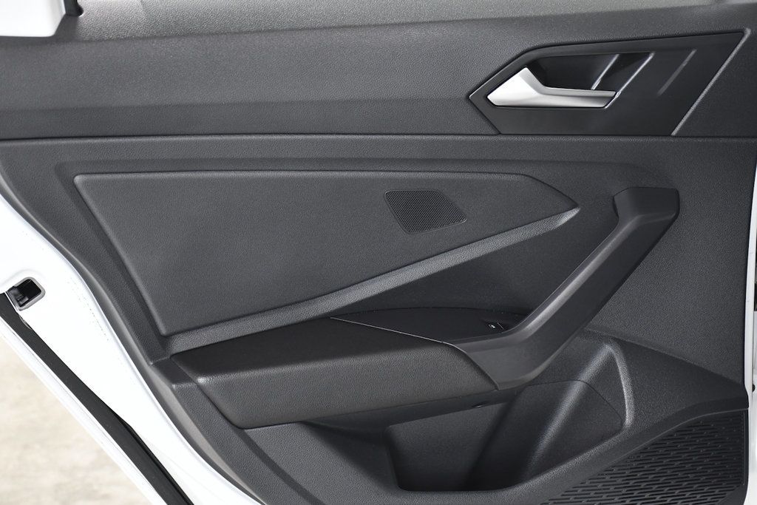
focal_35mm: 72
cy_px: 252
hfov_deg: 28.1
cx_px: 378
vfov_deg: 18.9
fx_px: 1514
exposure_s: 1/160
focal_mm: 48
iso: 2000
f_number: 5.6
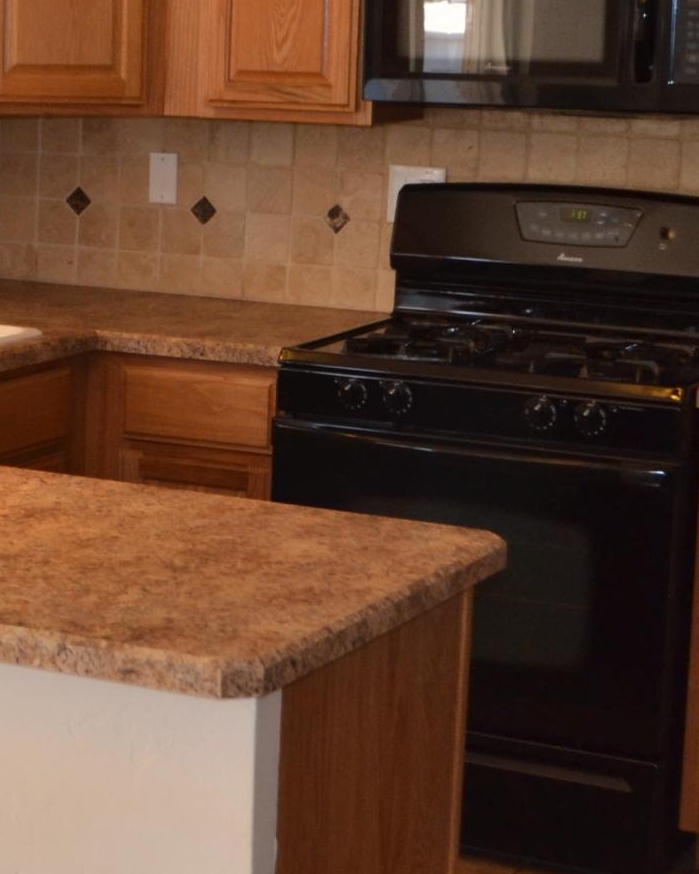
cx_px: 24
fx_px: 2250
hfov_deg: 17.3
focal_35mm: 87
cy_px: 325
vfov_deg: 21.9
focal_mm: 18
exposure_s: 1/100
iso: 400
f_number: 3.5
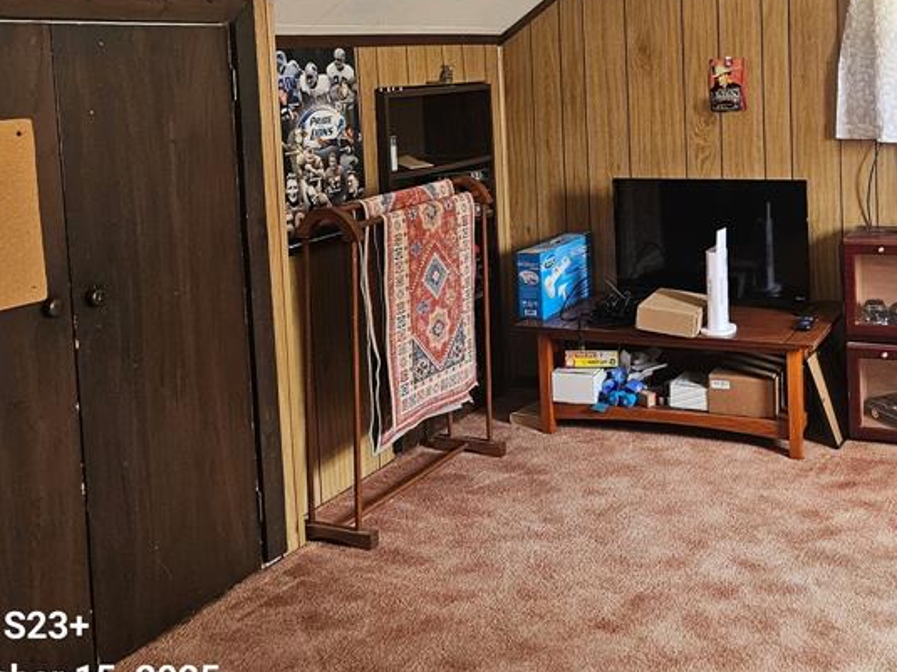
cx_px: 657
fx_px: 1140
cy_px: 137
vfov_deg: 32.0
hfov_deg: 41.8
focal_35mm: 44
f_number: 1.8
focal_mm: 5.4
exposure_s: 1/170
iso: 500
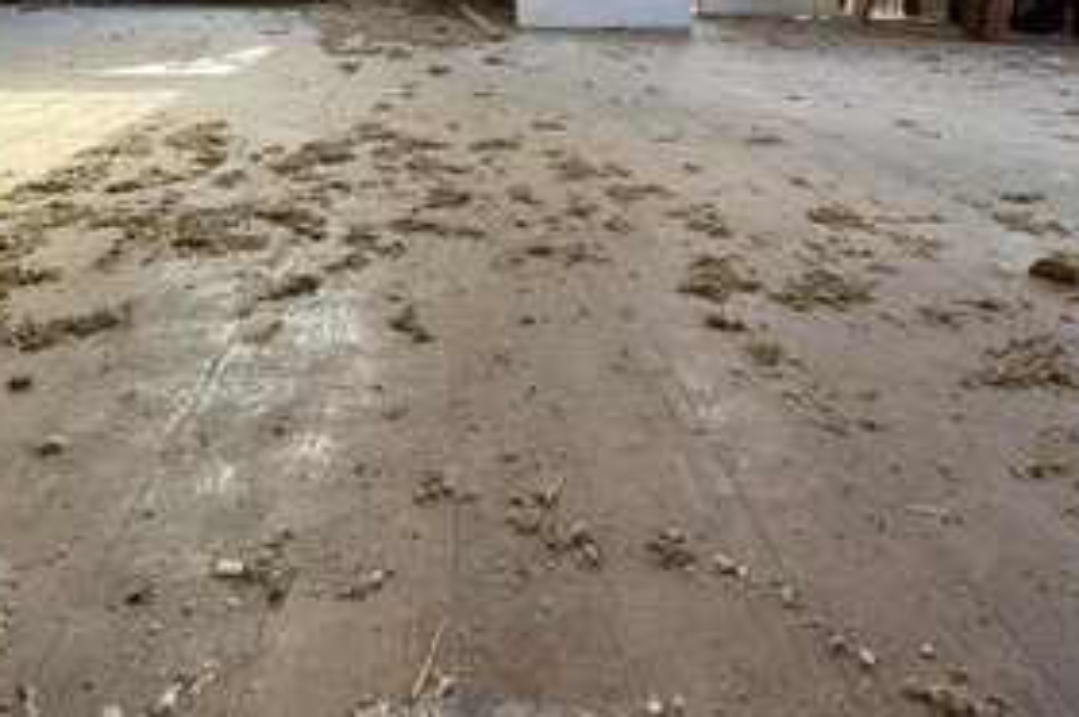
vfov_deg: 40.8
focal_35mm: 25
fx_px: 748
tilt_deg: +3.0
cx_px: 582
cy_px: -77
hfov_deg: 71.5
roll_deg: -2.8
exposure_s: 1/99
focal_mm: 2.22
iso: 160
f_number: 2.2
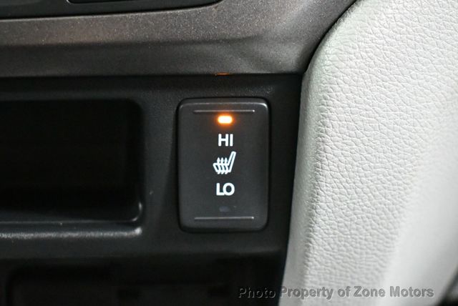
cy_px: 153
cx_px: 229
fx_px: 815
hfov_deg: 31.4
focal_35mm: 64
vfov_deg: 21.3
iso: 12800
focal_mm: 32
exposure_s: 1/60
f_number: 4.5
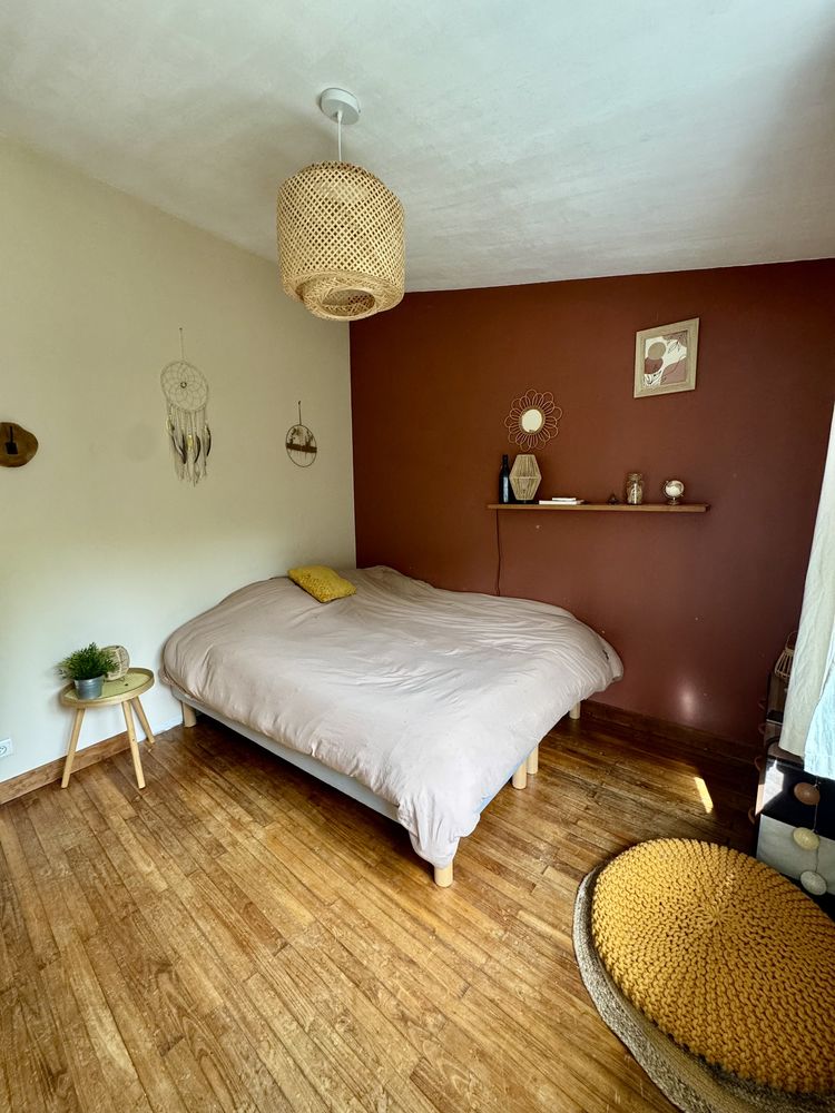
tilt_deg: -8.0
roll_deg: +0.6
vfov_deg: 102.1
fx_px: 450
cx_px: 418
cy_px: 556
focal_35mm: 14
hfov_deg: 85.7
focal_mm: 2.22
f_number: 2.2
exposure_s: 1/99
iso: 200
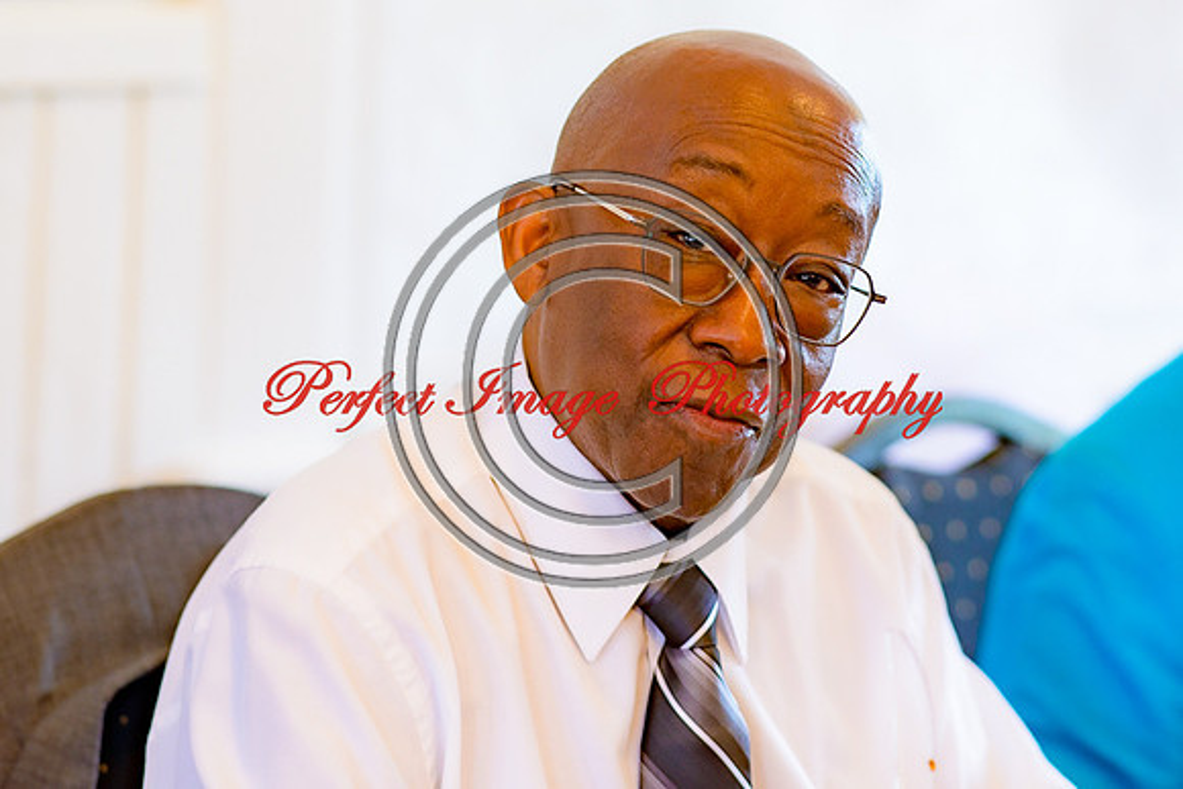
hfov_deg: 11.8
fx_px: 5718
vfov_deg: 7.9
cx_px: 687
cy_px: 204
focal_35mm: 174
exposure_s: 1/125
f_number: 2.2
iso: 180
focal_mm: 105
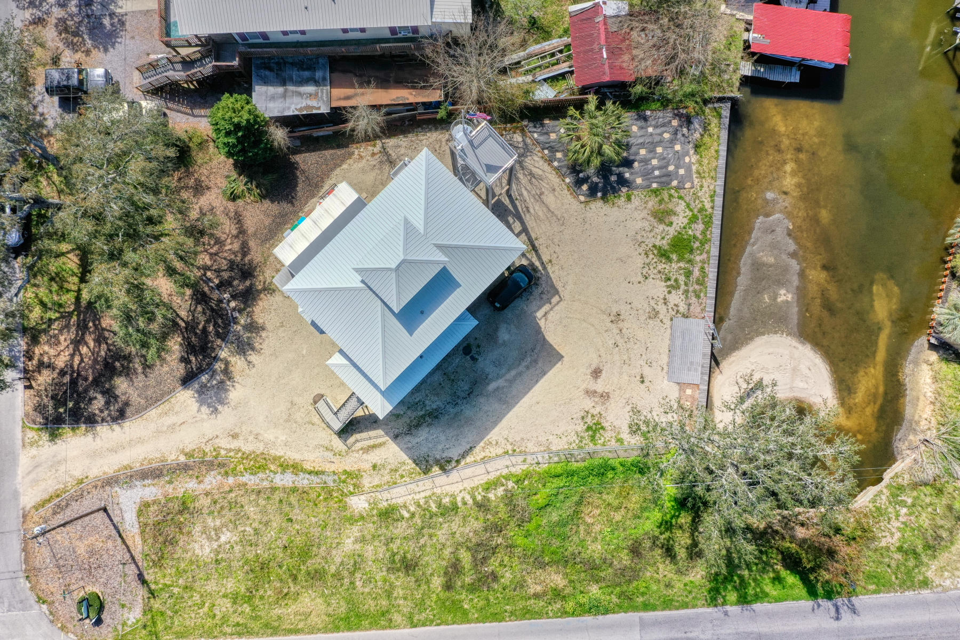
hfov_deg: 65.5
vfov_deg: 46.4
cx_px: 480
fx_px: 747
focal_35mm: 28
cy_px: 320
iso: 100
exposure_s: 1/500
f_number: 5.6
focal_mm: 10.3
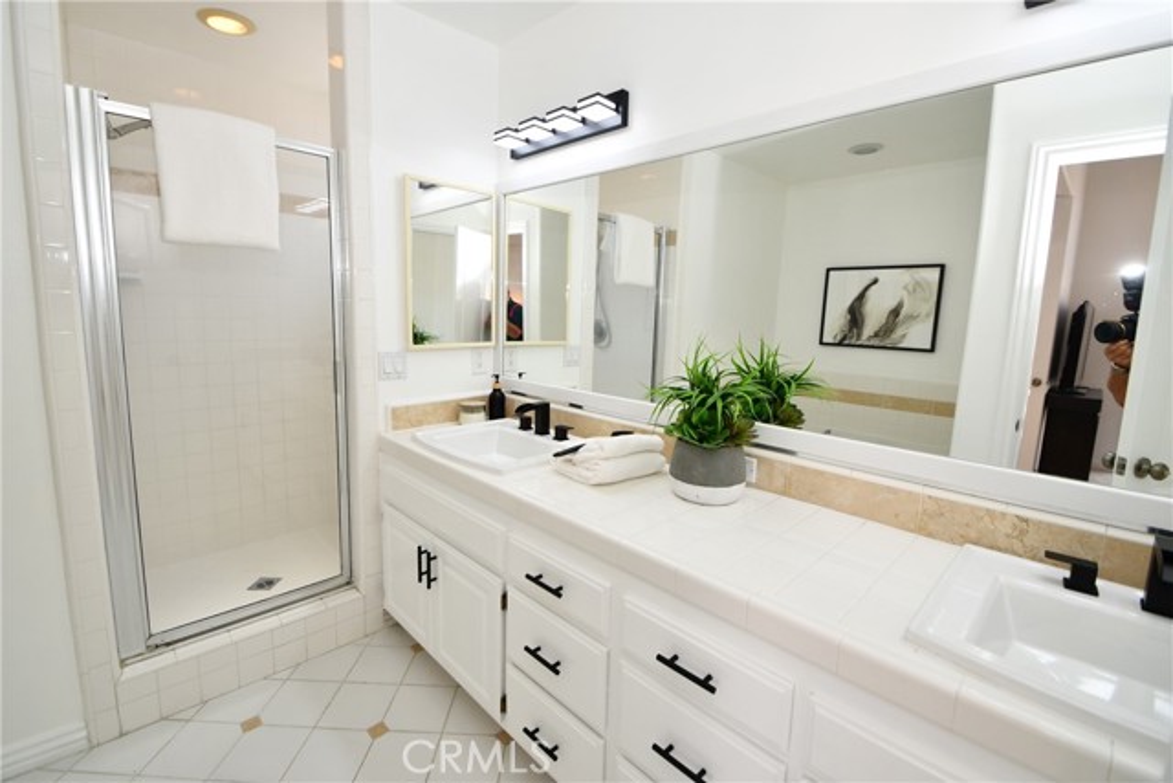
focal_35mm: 15
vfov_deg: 77.4
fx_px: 489
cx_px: 586
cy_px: 392
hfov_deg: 100.4
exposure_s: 1/100
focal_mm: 10
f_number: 5
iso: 200
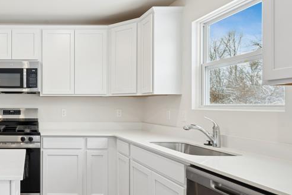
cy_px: 107
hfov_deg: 55.8
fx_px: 235
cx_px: 34
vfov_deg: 45.0
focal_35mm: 29
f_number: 9
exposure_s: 1
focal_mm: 14
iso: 50
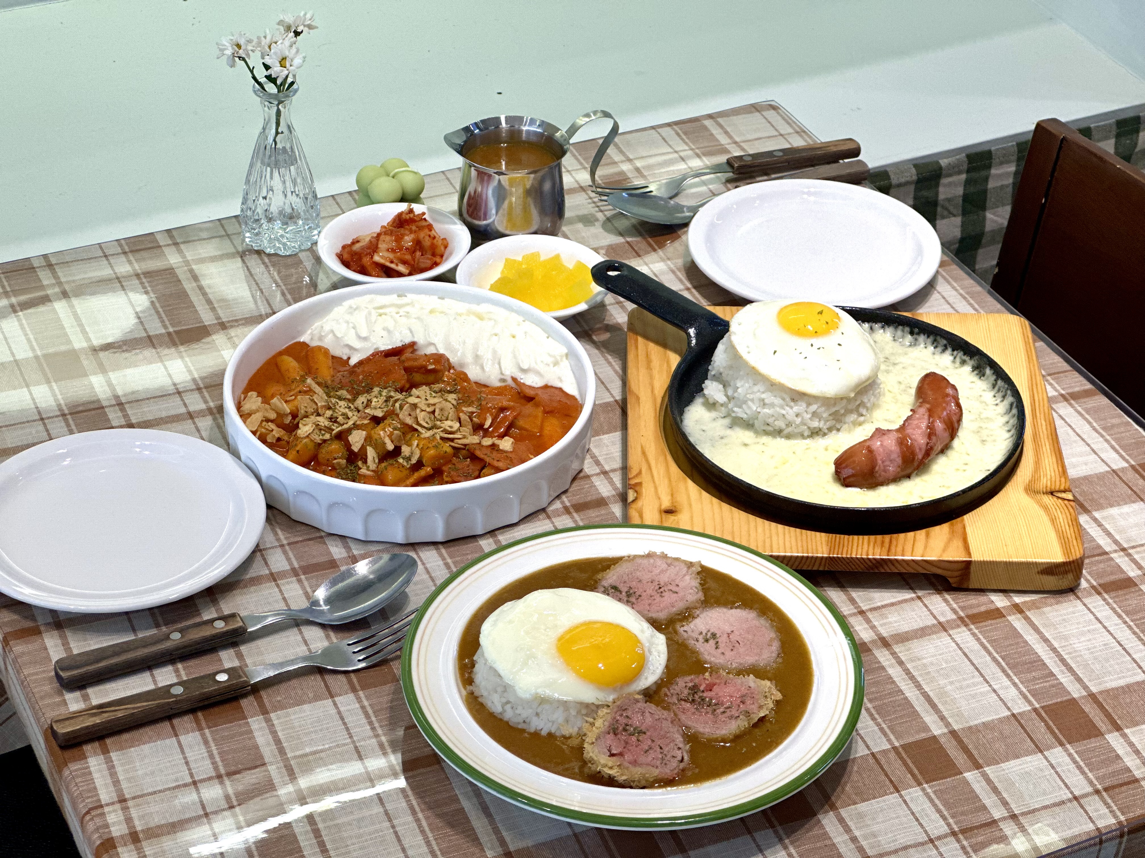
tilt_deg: -34.7
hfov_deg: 25.3
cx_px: 572
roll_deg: -2.5
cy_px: 429
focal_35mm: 77
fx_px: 2547
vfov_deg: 19.1
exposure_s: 1/120
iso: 125
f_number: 2.8
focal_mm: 9
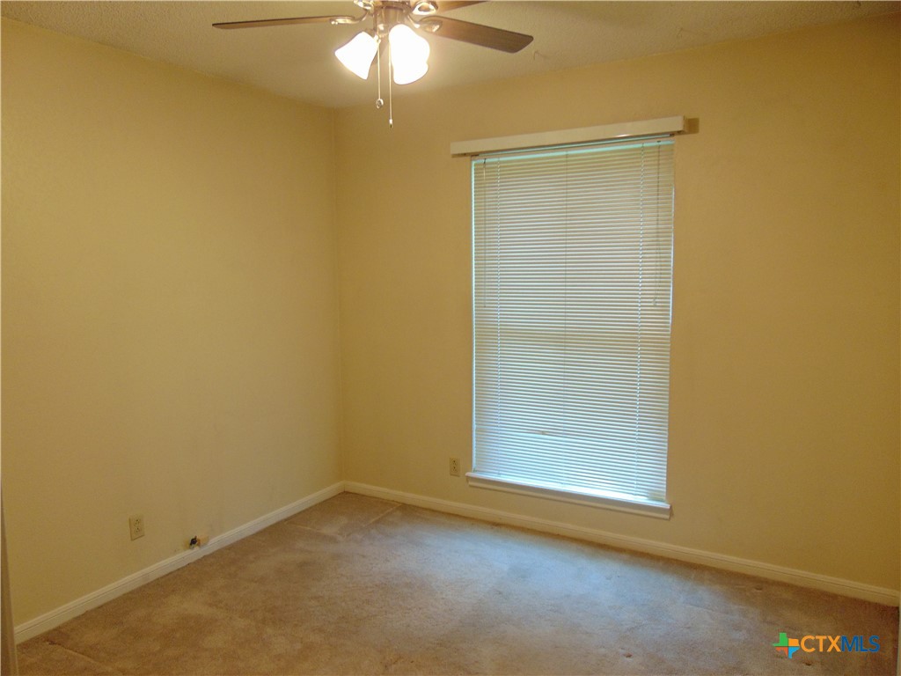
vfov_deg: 54.9
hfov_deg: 69.4
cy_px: 338
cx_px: 450
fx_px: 651
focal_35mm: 25
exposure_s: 1/30
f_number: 3
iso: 100
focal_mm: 4.5
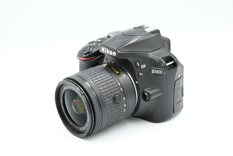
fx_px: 440
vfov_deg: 20.0
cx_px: 116
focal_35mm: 68
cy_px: 78
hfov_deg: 29.7
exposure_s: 1/6
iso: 100
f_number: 14
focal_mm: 68
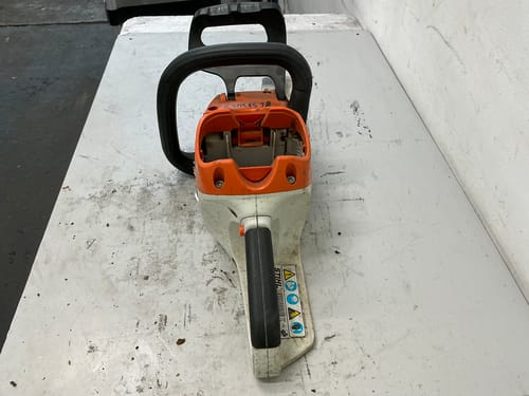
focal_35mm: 28
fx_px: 428
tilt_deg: -45.0
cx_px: 264
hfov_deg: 63.4
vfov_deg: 49.7
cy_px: 198
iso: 40
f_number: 1.8
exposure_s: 1/50
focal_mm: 3
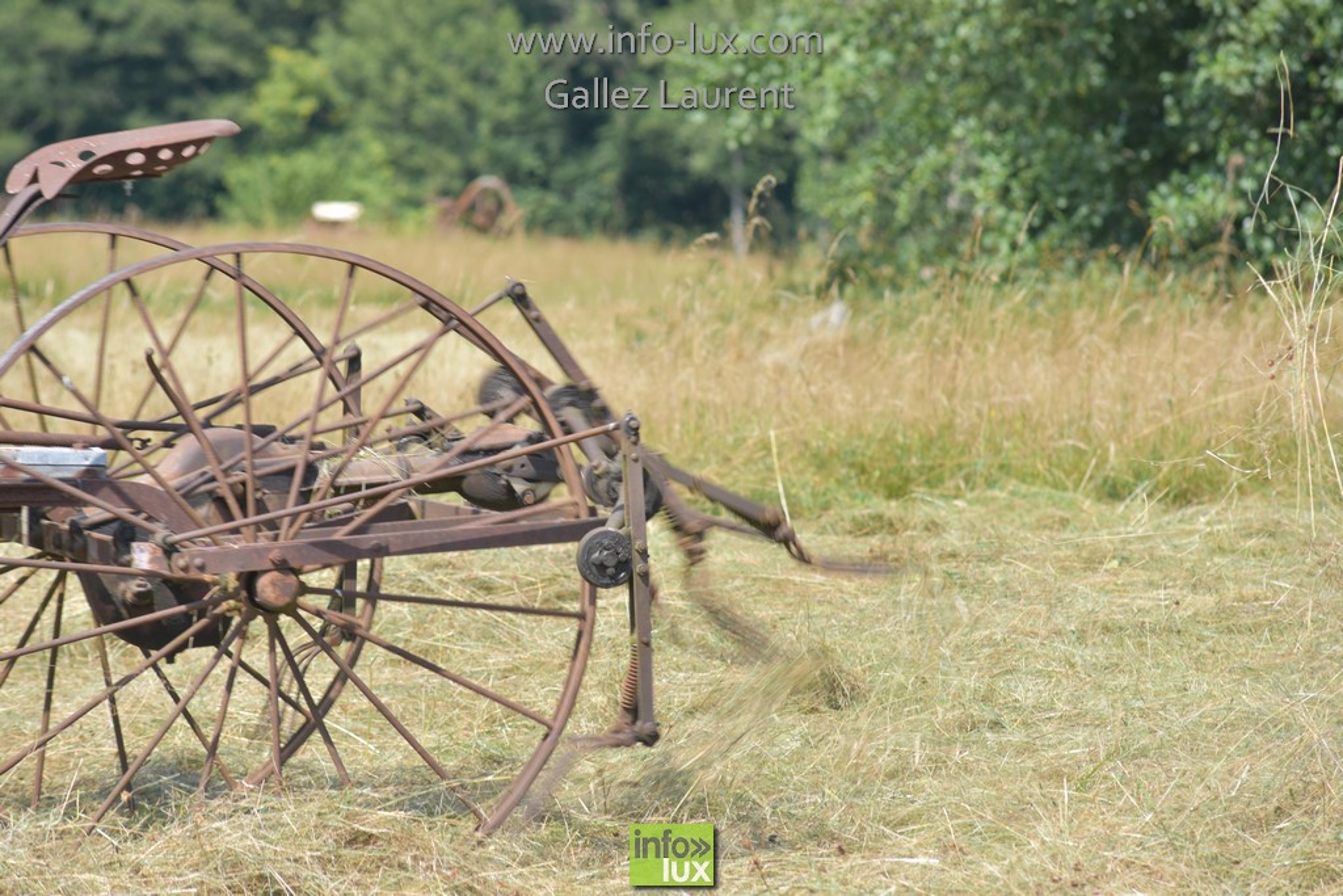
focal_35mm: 225
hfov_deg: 9.1
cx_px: 672
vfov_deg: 6.1
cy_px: 448
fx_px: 8394
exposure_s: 1/200
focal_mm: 150
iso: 100
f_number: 5.6
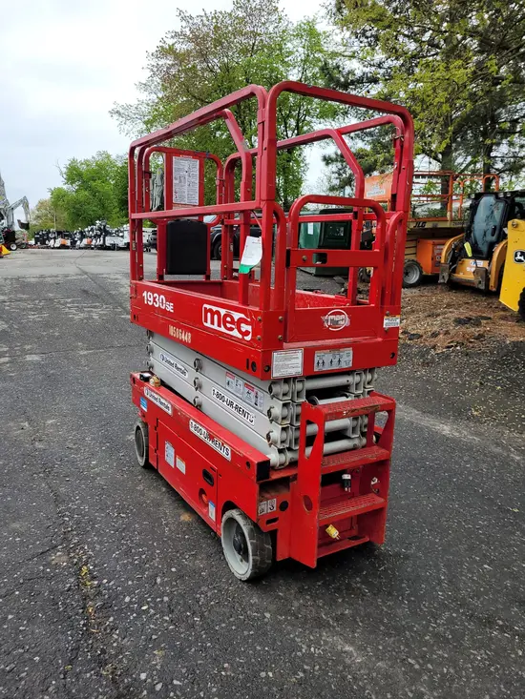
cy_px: 350
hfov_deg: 53.1
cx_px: 262
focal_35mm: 26
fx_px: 526
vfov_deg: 67.3
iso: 40
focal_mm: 5.4
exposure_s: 1/360
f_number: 1.8
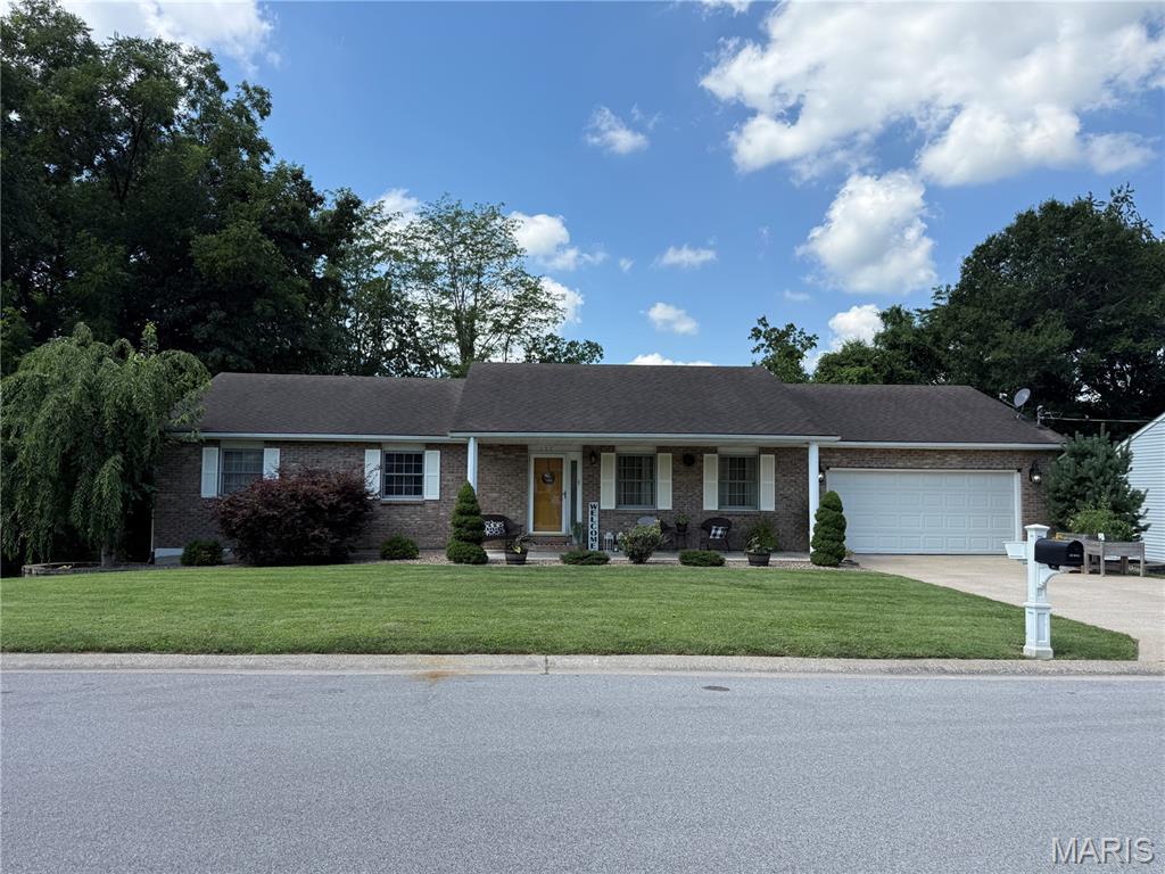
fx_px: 808
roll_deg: -0.3
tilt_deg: +3.7
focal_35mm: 24
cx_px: 582
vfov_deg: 56.8
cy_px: 437
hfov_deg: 71.6
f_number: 1.78
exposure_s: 1/3021
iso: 80
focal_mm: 6.76
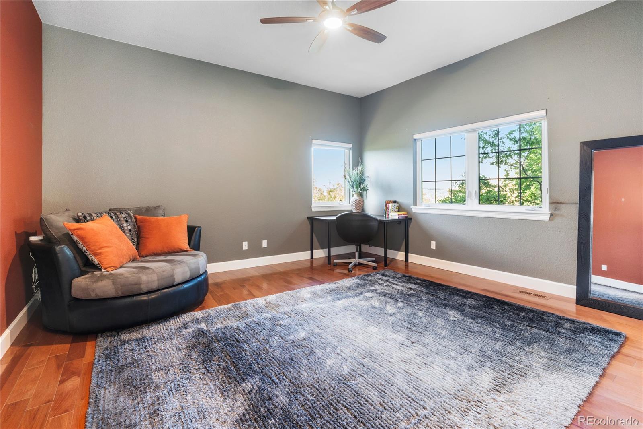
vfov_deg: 73.7
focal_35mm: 16
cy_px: 214
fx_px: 286
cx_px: 322
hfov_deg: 96.7
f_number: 8
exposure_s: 1/15
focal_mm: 16
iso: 640
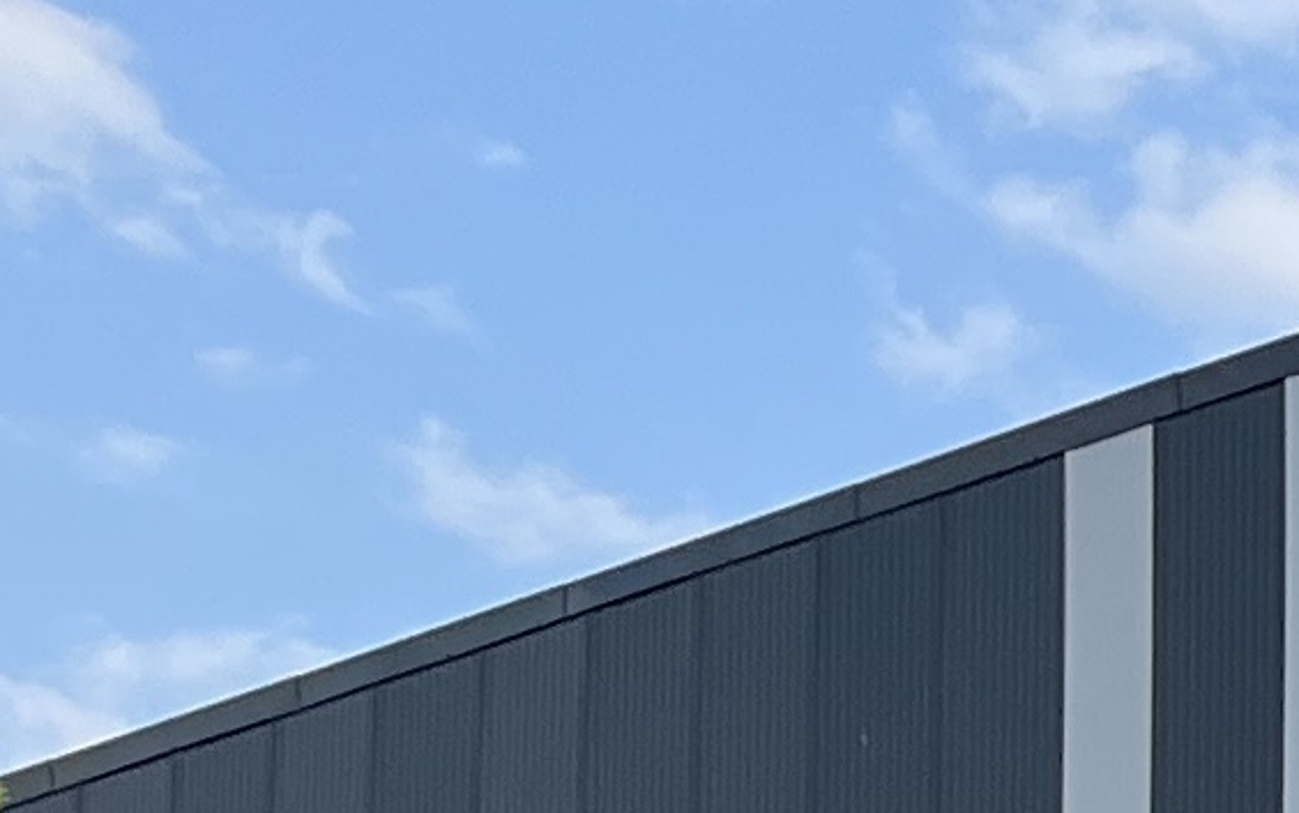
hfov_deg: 8.5
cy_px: 1958
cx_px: 4134
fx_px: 6977
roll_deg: +0.8
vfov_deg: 6.4
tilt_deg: +2.7
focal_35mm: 197
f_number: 1.6
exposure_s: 1/1721
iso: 50
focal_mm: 5.1
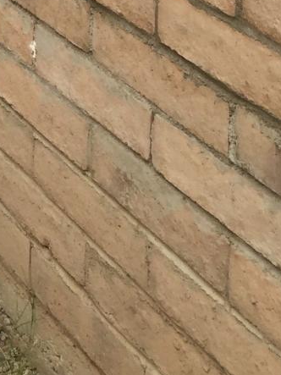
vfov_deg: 13.4
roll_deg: -0.6
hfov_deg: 10.7
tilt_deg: -5.8
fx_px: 1419
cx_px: -187
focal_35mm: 131
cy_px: -317
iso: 32
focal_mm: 4.15
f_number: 2.2
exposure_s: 1/1276
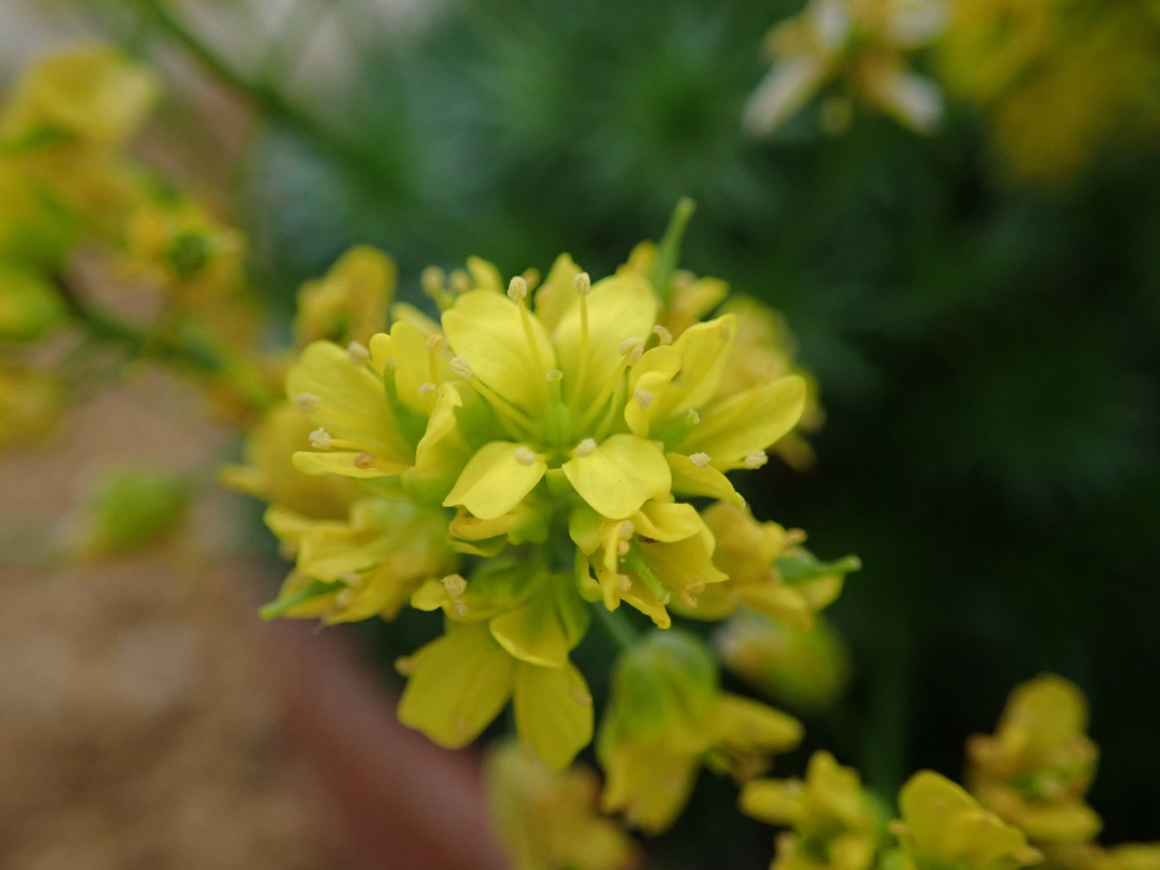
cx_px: 580
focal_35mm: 38
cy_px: 435
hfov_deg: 49.0
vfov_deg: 37.7
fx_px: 1273
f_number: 2.7
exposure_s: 1/160
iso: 320
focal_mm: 6.86
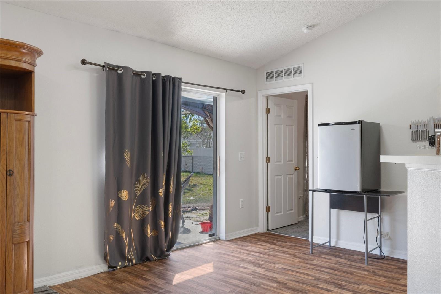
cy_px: 147
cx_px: 220
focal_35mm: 30
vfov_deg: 43.6
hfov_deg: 61.9
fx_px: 367
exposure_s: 1/8
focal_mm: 20
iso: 320
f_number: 8
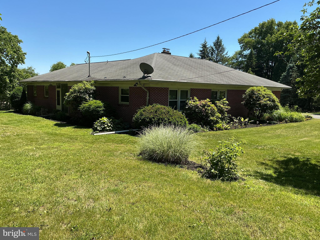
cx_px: 160
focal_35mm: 29
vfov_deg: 48.2
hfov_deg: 61.7
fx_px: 268
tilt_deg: -6.5
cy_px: 120
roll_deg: -0.8
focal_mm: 3
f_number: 1.8
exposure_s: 1/1250
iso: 25
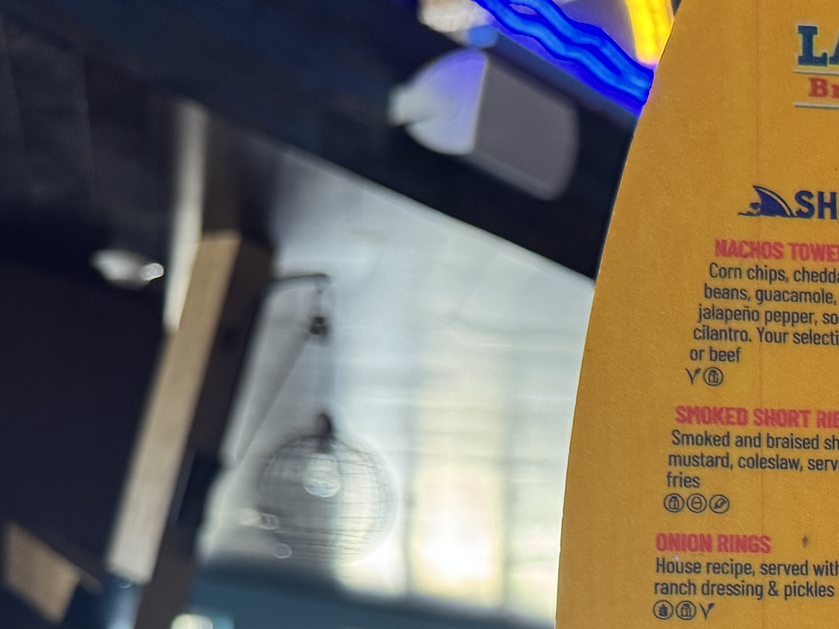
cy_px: 774
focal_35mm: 71
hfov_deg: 23.6
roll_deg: -1.5
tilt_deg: +2.5
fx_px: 1721
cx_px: 1141
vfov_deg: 19.4
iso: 250
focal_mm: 6.76
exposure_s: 1/60
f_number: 1.78
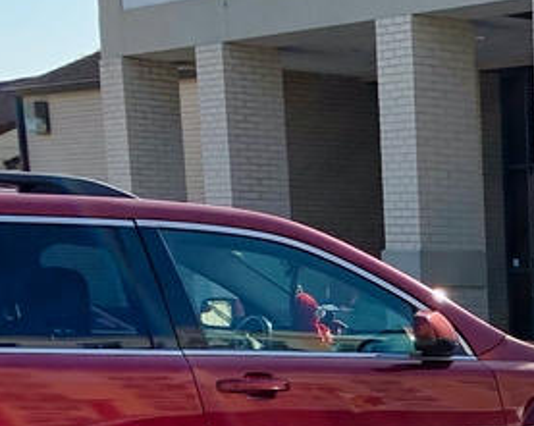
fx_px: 1737
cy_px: 688
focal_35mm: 110
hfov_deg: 15.0
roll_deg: -2.2
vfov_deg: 13.0
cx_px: 987
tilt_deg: -12.4
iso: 25
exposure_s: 1/2755
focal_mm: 4.25
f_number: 1.8
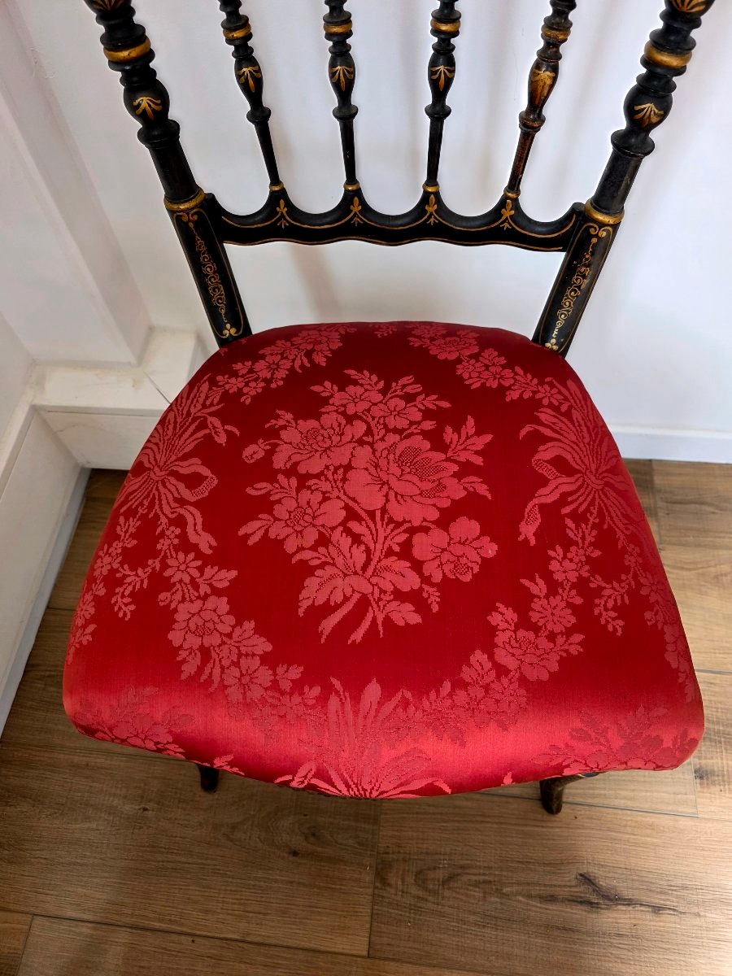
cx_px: 366
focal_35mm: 23
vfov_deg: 73.9
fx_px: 648
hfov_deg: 58.9
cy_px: 488
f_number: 1.7
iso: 160
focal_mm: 6.3
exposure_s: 1/180
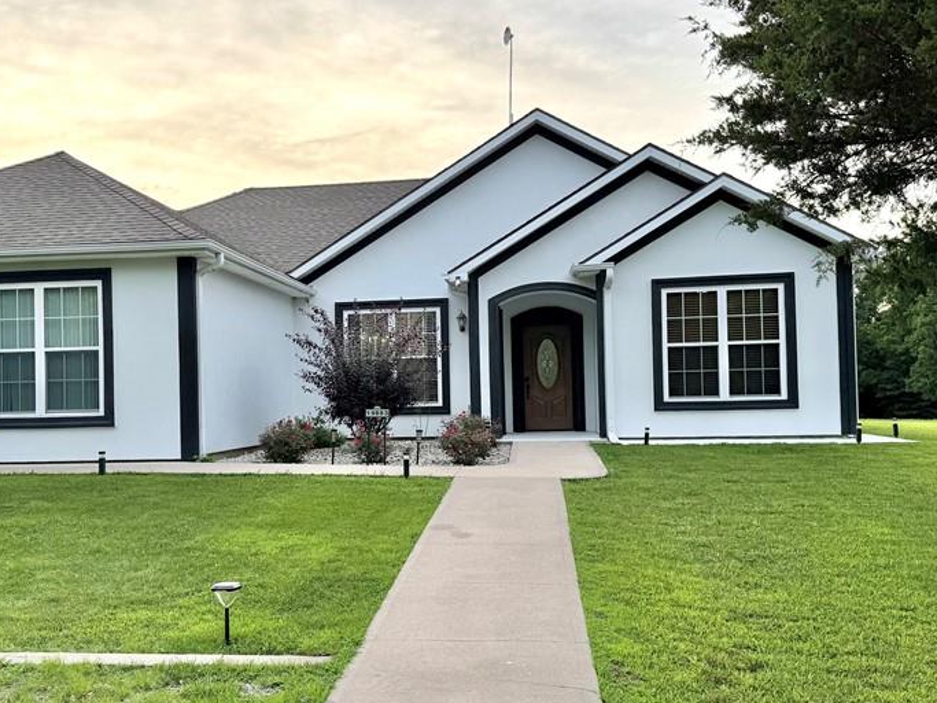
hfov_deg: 51.0
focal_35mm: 36
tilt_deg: +2.2
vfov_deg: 39.6
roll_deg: +0.6
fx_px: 974
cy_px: 373
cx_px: 377
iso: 80
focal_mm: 6.76
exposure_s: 1/888
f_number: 1.78
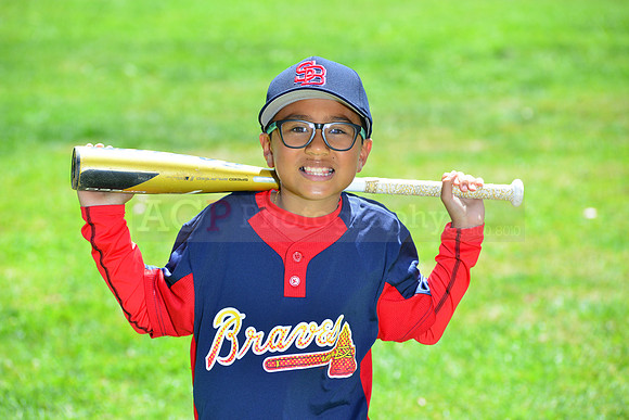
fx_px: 2796
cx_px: 314
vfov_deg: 8.6
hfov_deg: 12.8
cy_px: 210
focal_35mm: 160
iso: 200
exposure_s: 1/200
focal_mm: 160
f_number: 8
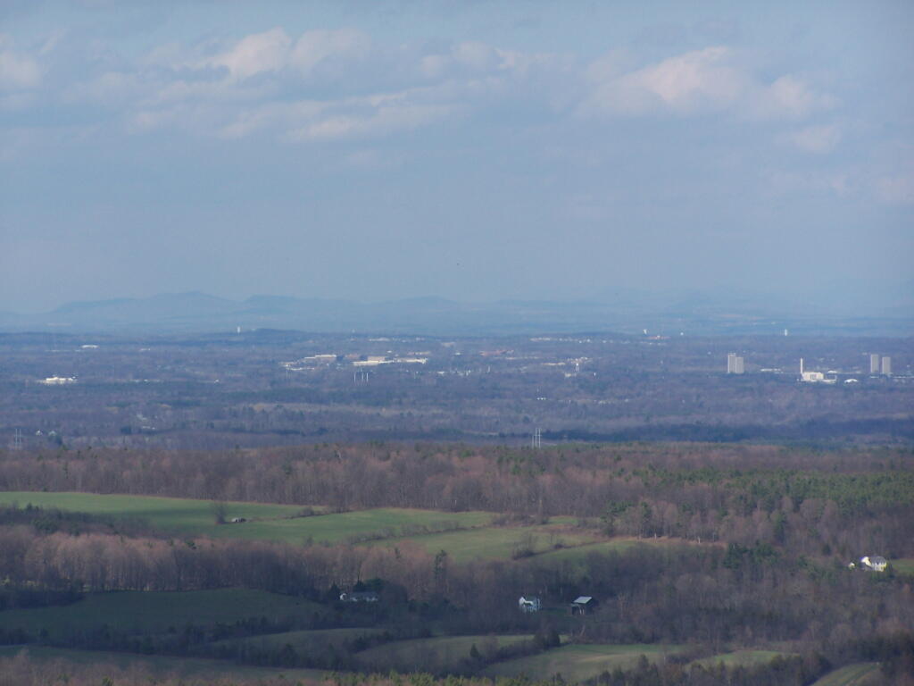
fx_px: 6284
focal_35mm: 238
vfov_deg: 6.2
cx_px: 457
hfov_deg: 8.3
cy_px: 343
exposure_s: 1/1000
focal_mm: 39.5
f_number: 4.5
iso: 80
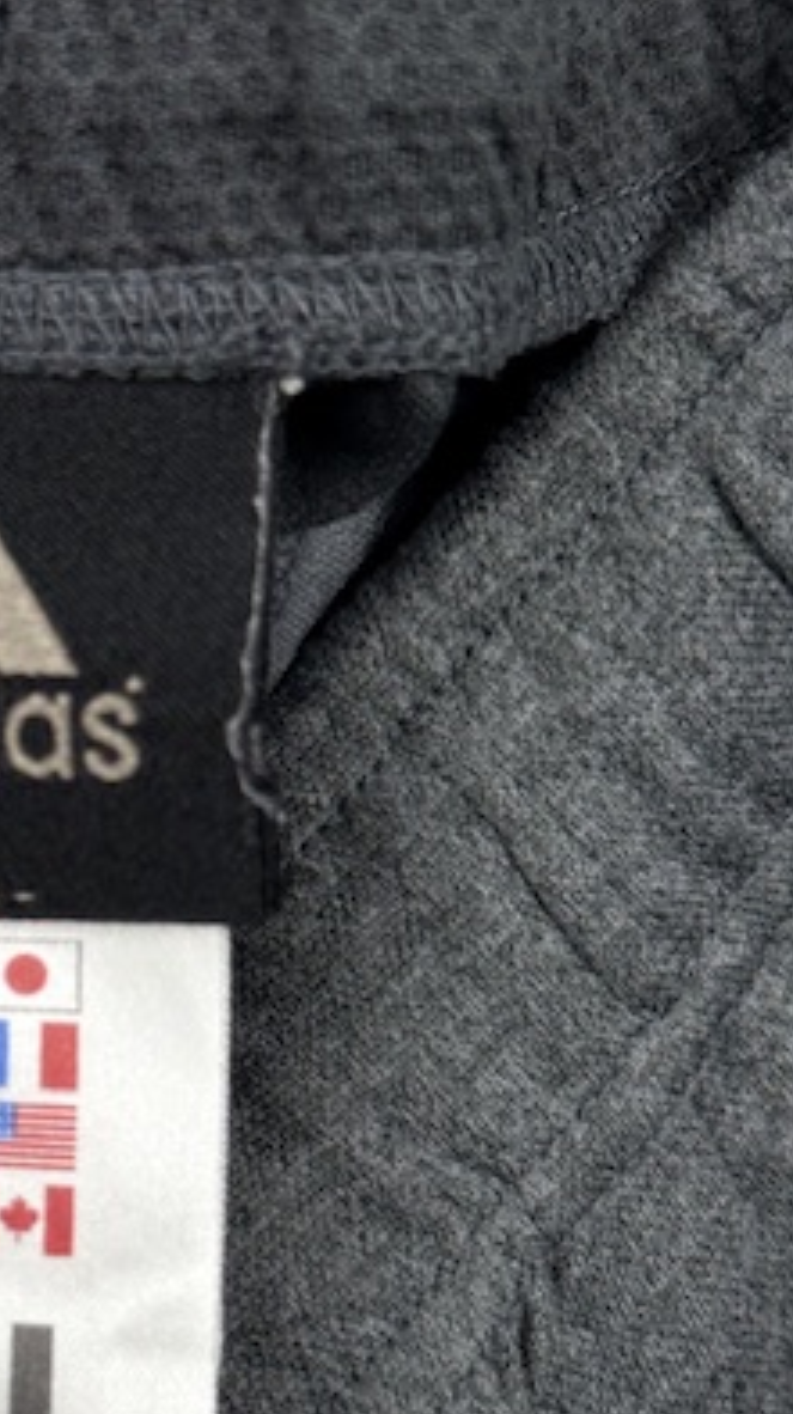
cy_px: 797
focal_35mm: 85
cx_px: 75
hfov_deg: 14.1
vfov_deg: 25.0
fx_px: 3184
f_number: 1.78
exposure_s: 1/148
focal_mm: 6.76
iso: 64
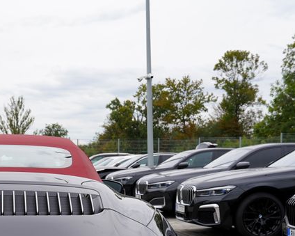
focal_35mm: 68
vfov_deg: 21.7
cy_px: 232
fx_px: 594
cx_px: -8
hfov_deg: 26.3
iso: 100
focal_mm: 30
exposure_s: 1/125
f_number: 5.6
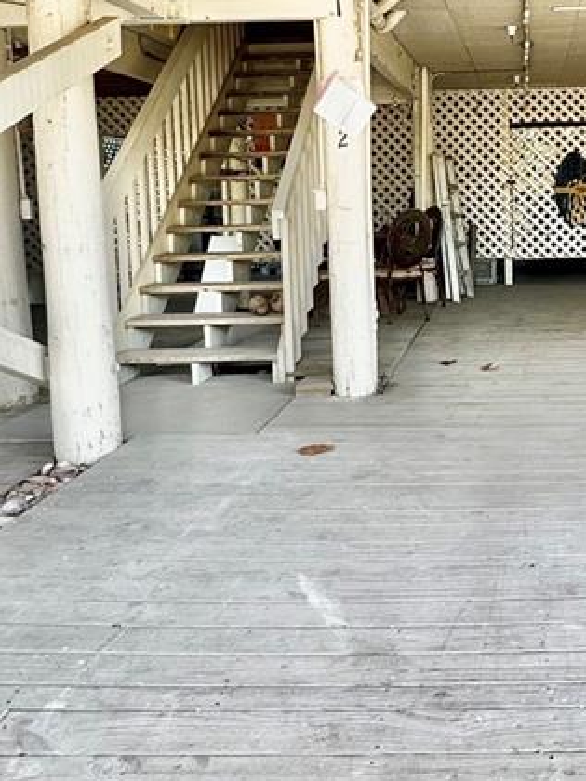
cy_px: 298
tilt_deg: -6.7
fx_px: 903
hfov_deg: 34.3
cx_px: 508
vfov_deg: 46.4
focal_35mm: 40
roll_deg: +1.1
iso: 40
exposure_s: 1/127
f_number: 2.2
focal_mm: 2.22
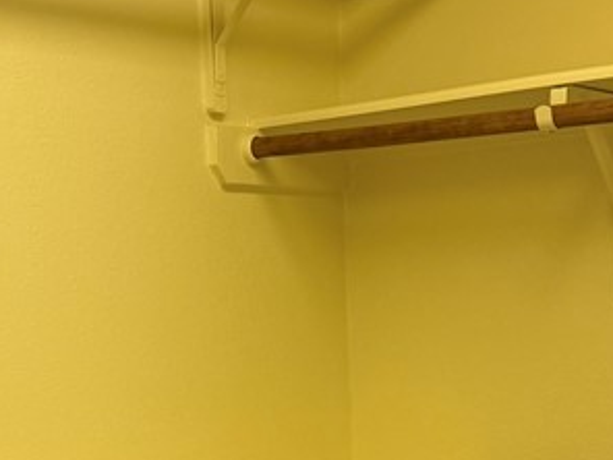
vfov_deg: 17.0
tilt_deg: -8.8
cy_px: 541
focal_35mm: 83
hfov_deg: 23.5
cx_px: 209
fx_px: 1470
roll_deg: +3.0
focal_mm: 6.76
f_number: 1.78
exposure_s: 1/120
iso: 200
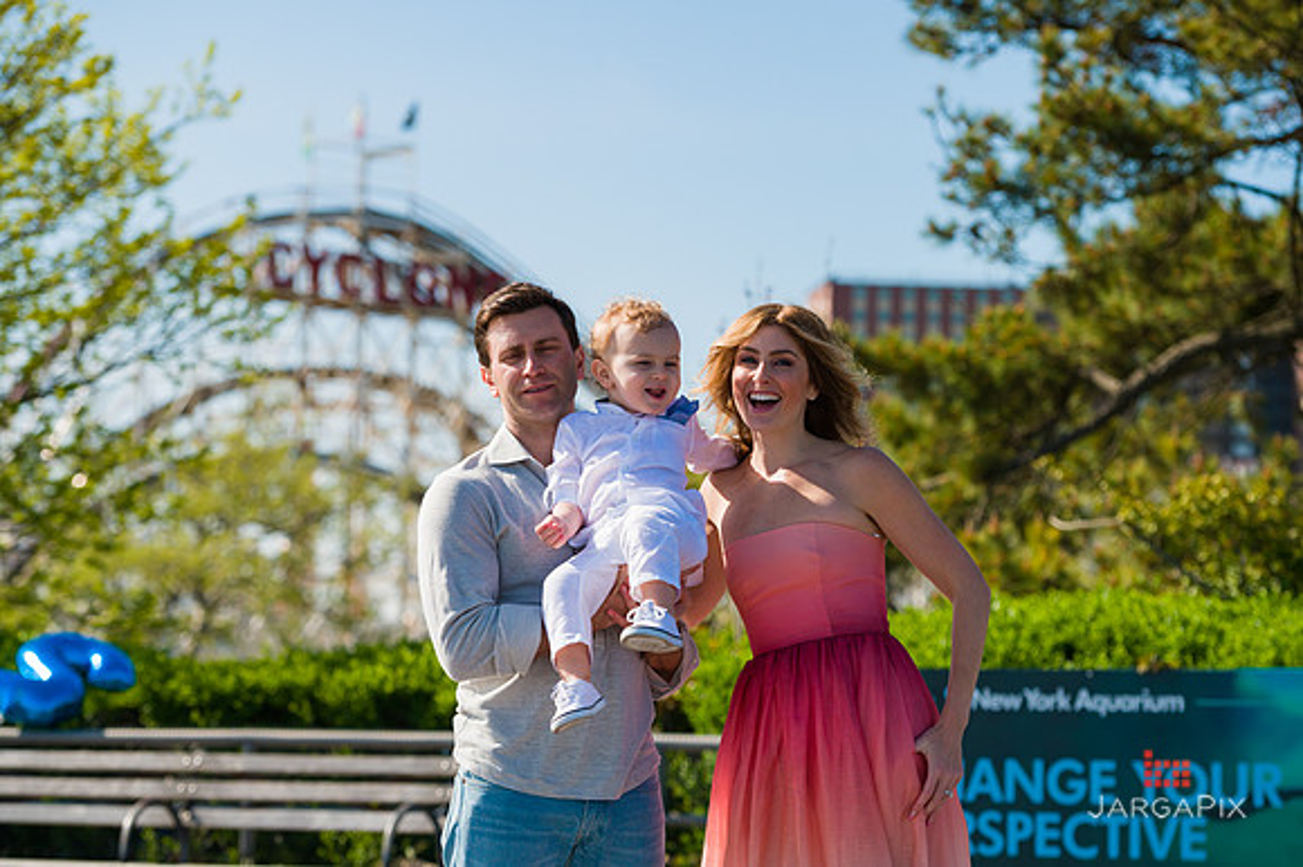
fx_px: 3979
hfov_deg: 18.6
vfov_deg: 12.4
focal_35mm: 110
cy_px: 434
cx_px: 652
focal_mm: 110
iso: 200
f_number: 5
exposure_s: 1/2500
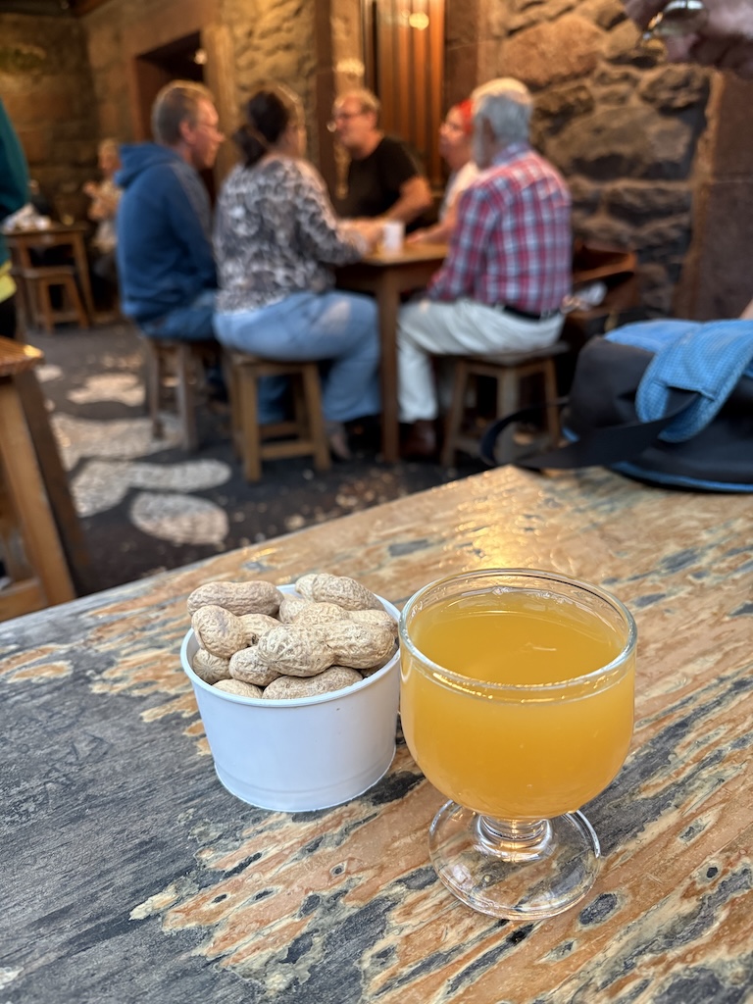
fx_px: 754
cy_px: 502
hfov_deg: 53.1
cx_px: 376
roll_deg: +1.3
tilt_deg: -21.4
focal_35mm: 26
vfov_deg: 67.3
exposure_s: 1/50
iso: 250
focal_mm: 5.96
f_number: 1.6
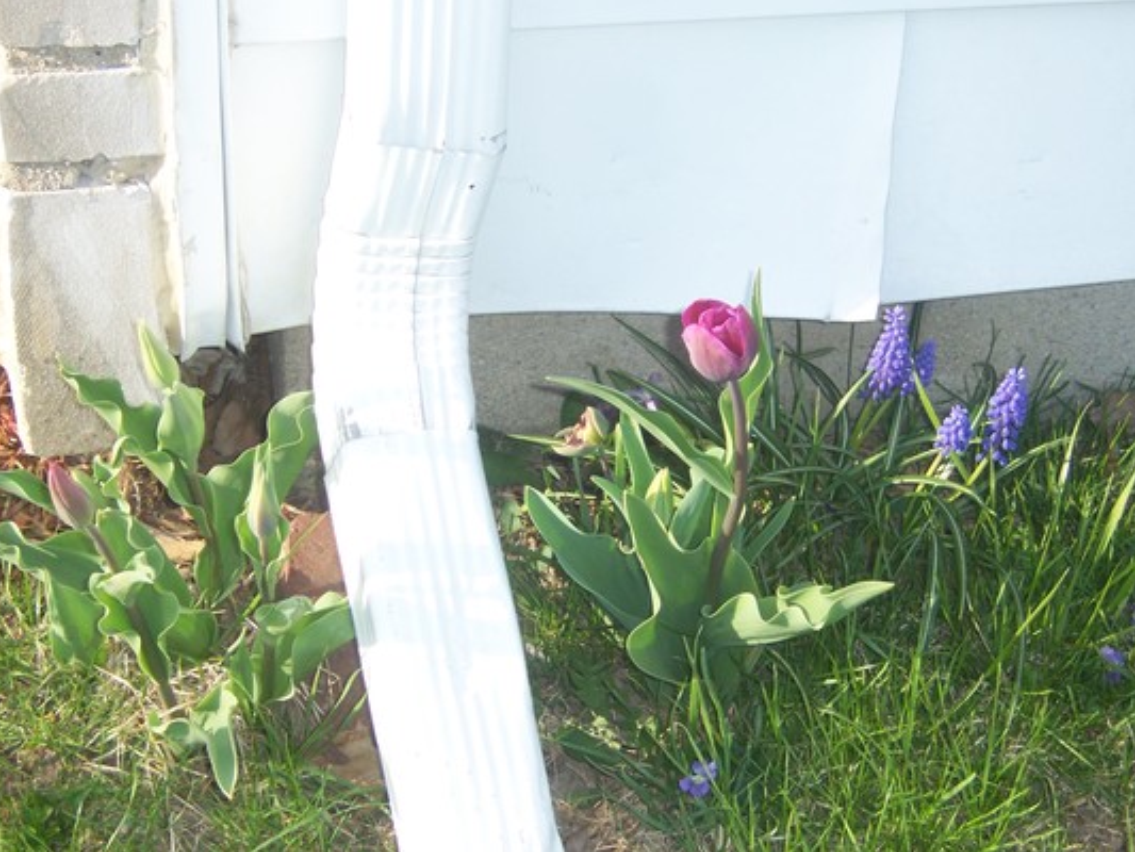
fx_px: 2722
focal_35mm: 83
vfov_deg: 17.8
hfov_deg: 23.6
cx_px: 571
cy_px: 423
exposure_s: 1/125
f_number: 4.8
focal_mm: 13.5
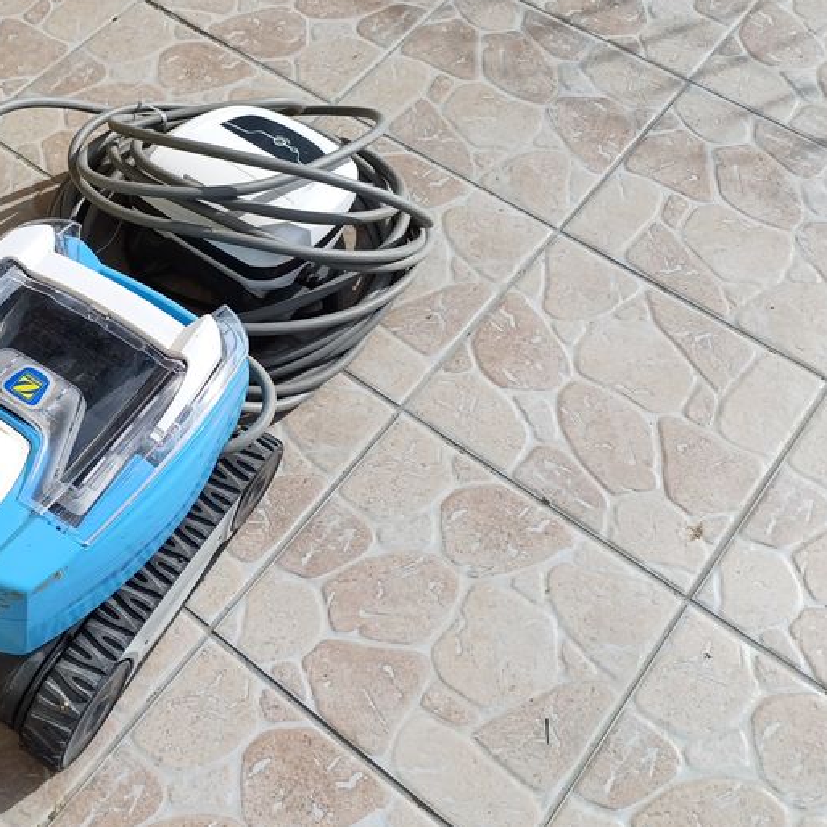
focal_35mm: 43
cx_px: 127
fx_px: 1162
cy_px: 346
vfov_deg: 39.1
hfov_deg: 37.3
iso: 50
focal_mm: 4.65
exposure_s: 1/1353
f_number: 1.8
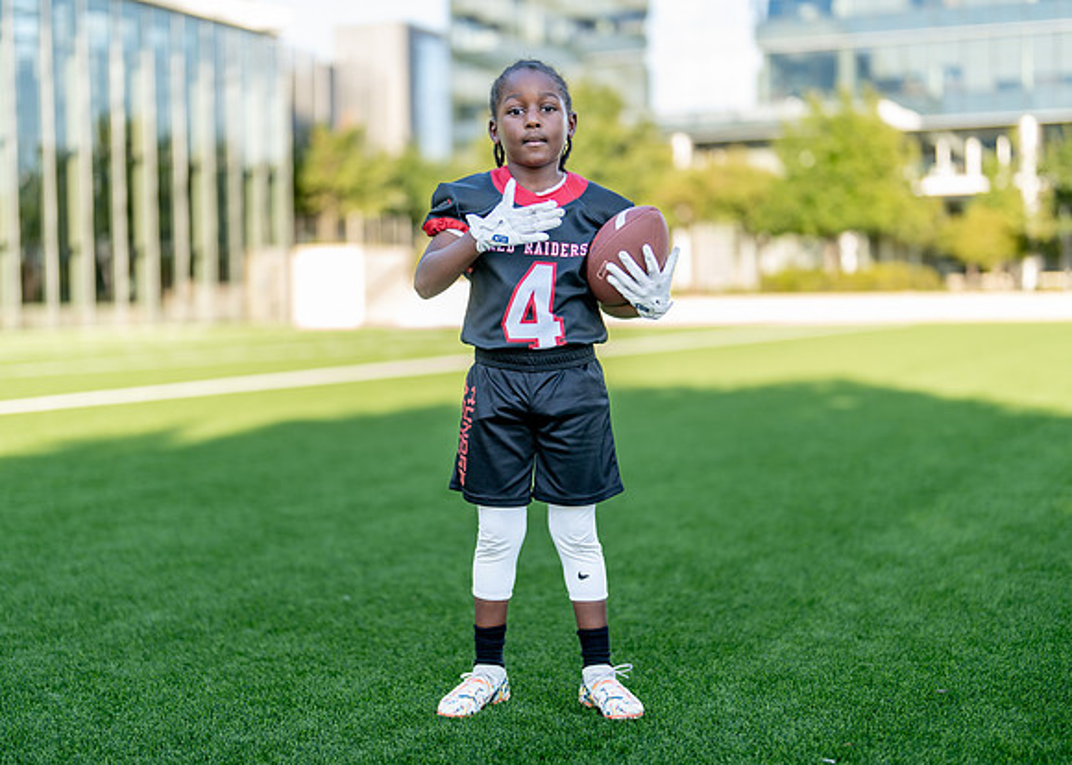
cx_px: 508
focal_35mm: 57
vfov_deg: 24.7
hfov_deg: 34.2
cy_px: 380
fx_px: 1744
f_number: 1.2
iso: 100
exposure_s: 1/1000
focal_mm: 50
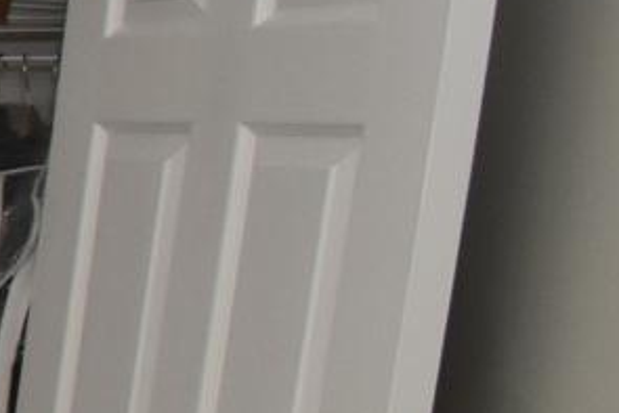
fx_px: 1789
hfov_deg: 9.8
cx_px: -1511
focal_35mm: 104
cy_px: 429
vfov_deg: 13.0
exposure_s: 1/60
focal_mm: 10
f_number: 7.1
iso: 800
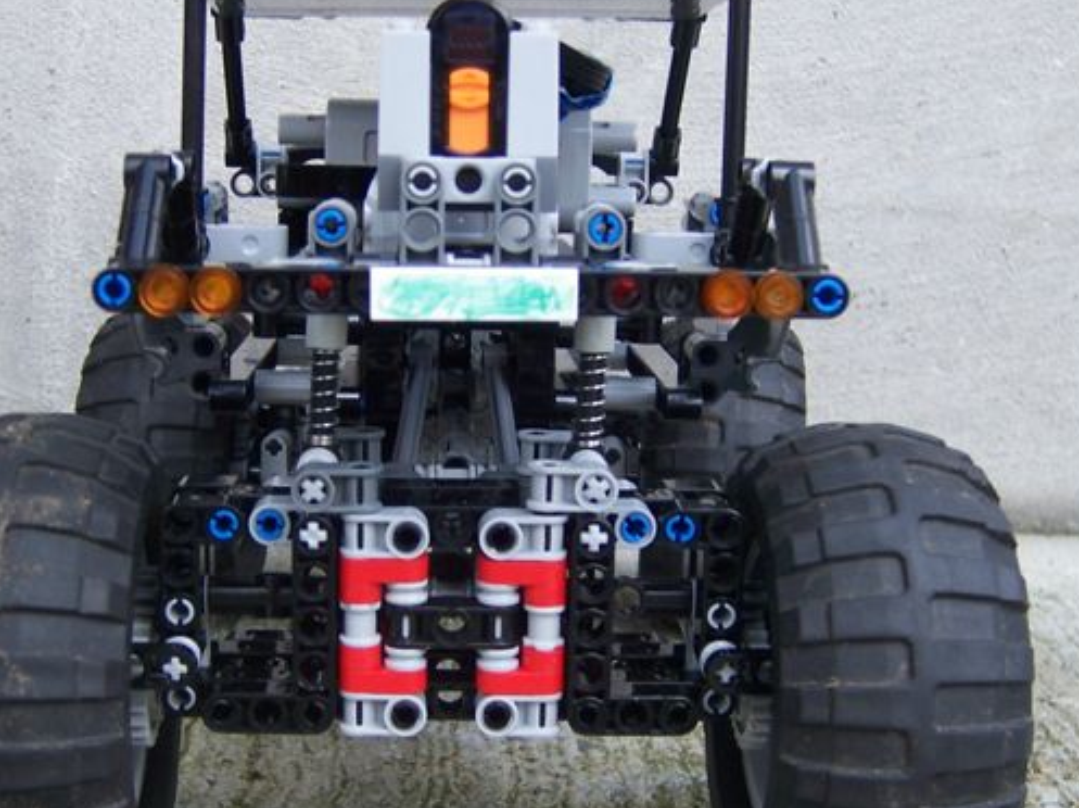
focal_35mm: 58
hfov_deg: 33.1
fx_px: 1807
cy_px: 428
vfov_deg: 25.2
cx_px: 415
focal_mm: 6.2
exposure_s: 1/100
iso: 80
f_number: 2.8
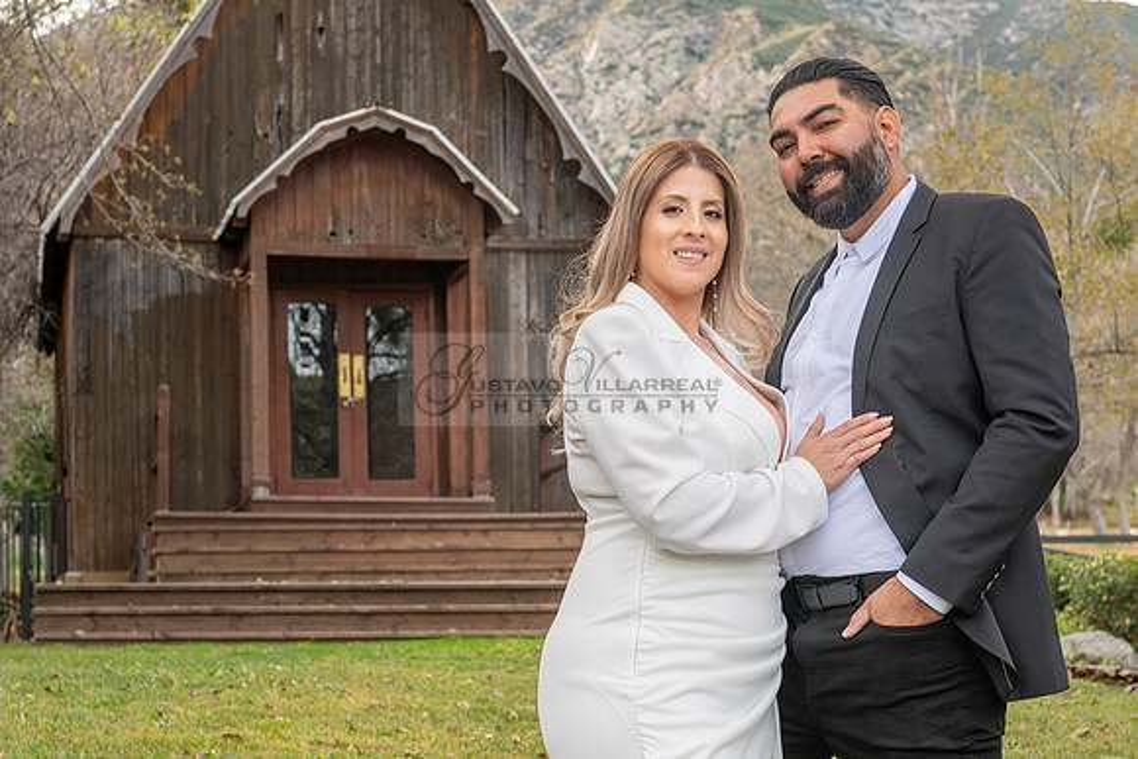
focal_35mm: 75
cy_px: 402
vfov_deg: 18.1
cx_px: 532
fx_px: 2377
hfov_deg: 26.9
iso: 200
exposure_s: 1/125
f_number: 5.6
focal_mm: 48
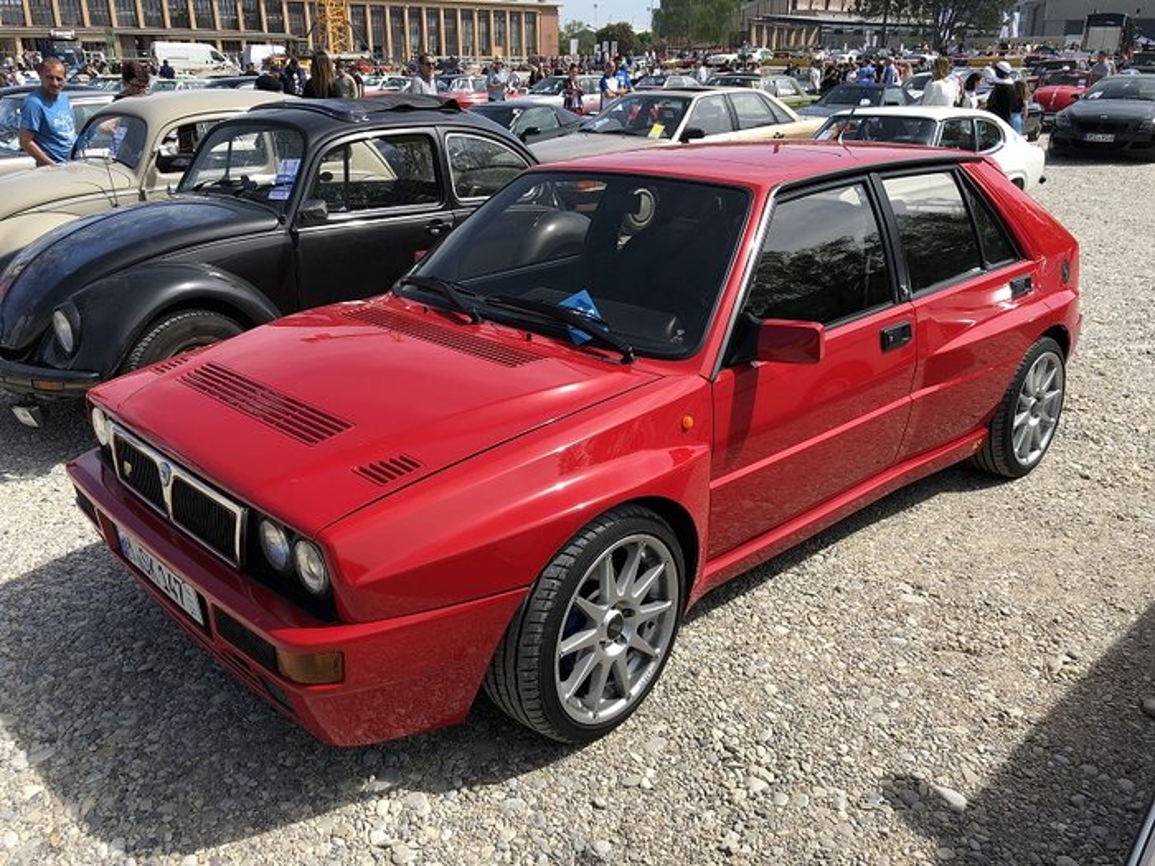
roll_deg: +0.1
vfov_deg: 49.7
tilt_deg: -20.2
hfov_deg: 63.4
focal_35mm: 28
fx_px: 934
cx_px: 578
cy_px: 433
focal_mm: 3.99
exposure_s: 1/1453
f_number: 1.8
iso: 20
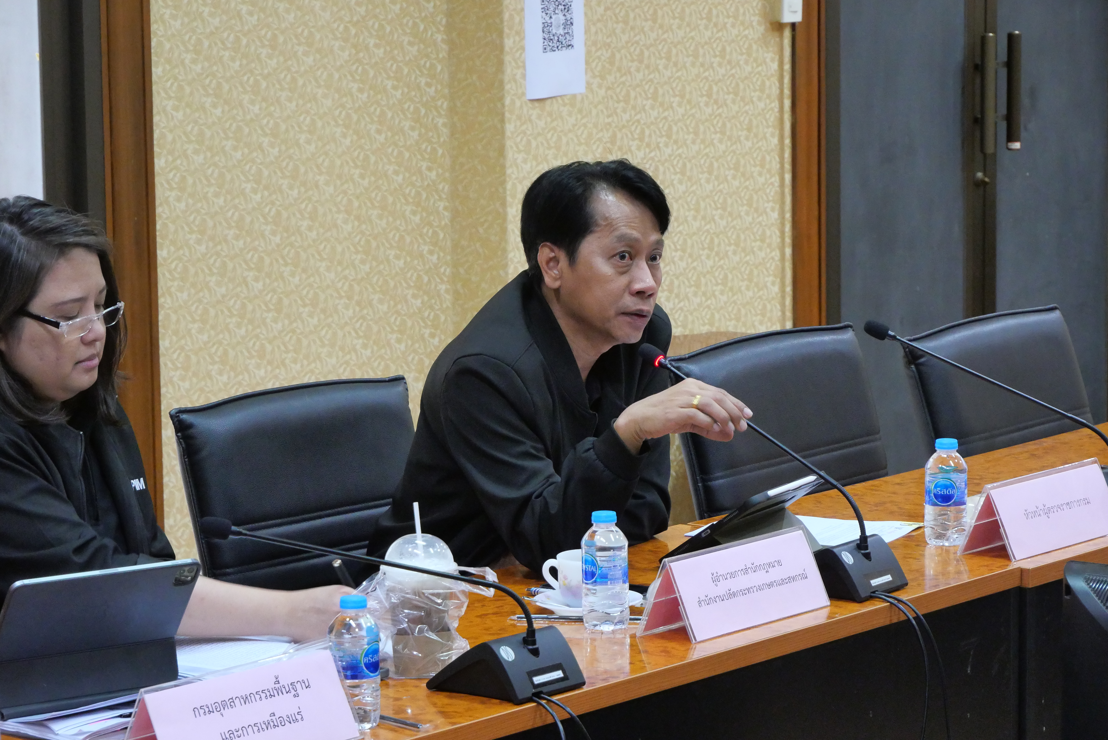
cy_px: 370
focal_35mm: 124
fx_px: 3819
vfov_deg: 11.1
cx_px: 554
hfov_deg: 16.5
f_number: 5.6
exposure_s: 1/30
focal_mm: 60
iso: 3200
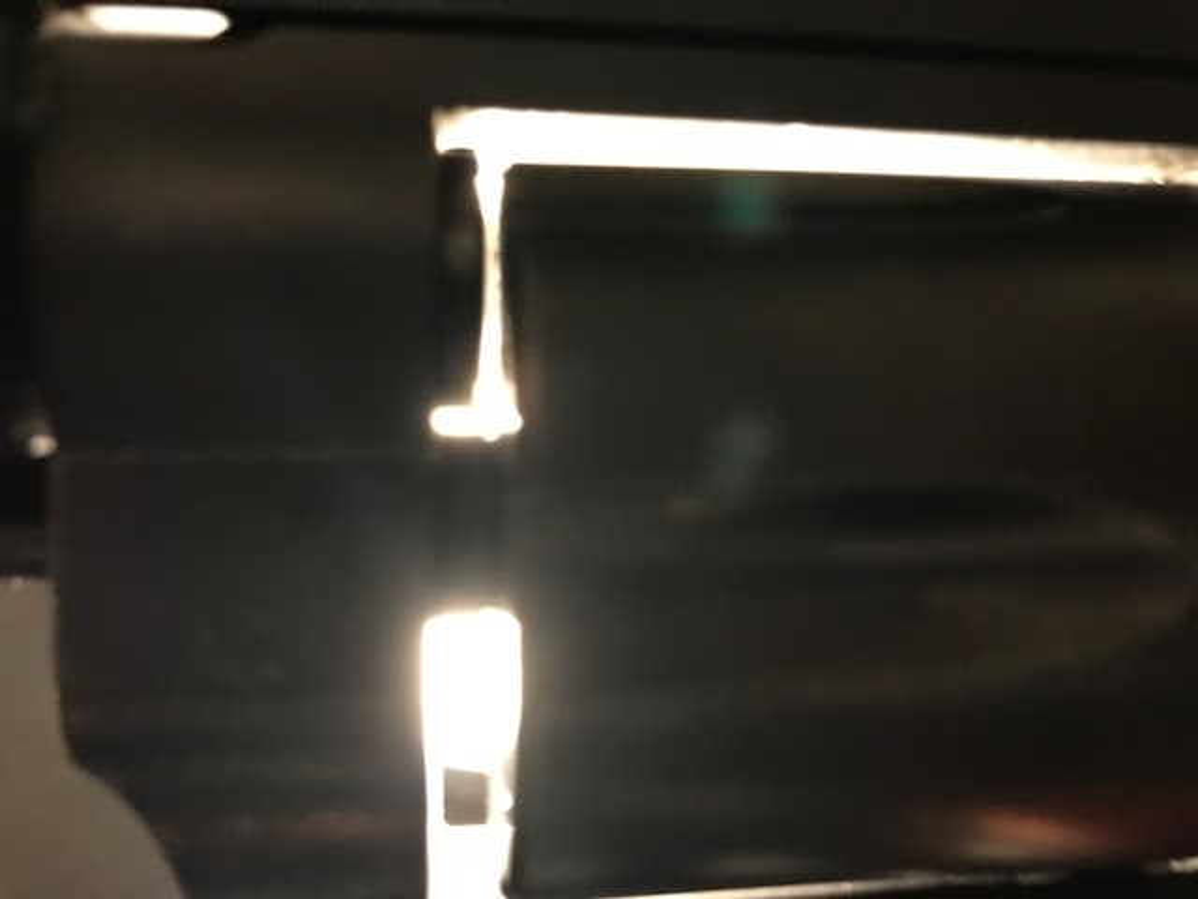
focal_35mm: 28
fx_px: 969
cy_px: 450
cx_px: 599
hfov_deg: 63.4
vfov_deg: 49.7
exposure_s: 1/6
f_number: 1.8
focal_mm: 3.99
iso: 100
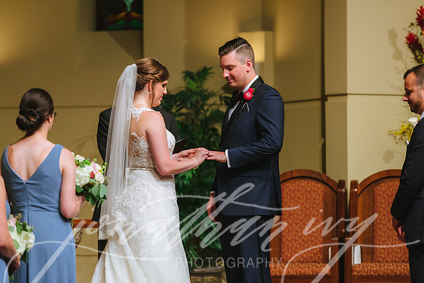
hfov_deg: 10.8
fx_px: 2238
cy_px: 142
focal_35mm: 190
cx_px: 212
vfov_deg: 7.2
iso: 1600
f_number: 2.8
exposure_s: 1/200
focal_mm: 190
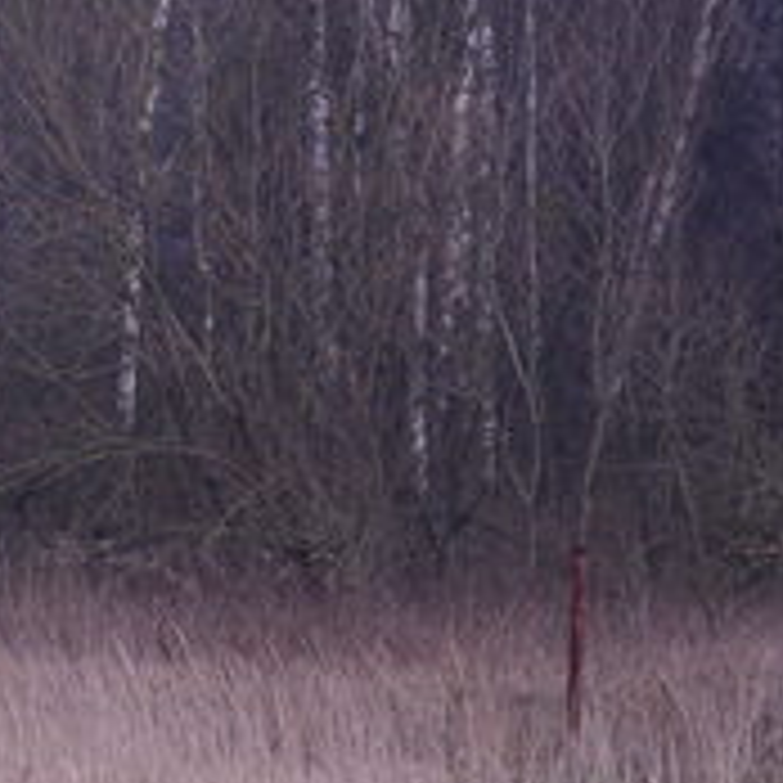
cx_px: -1467
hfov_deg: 6.1
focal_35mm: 270
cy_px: 1467
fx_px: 6910
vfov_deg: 6.3
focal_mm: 46
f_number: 5.6
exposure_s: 1/1600
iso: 1000
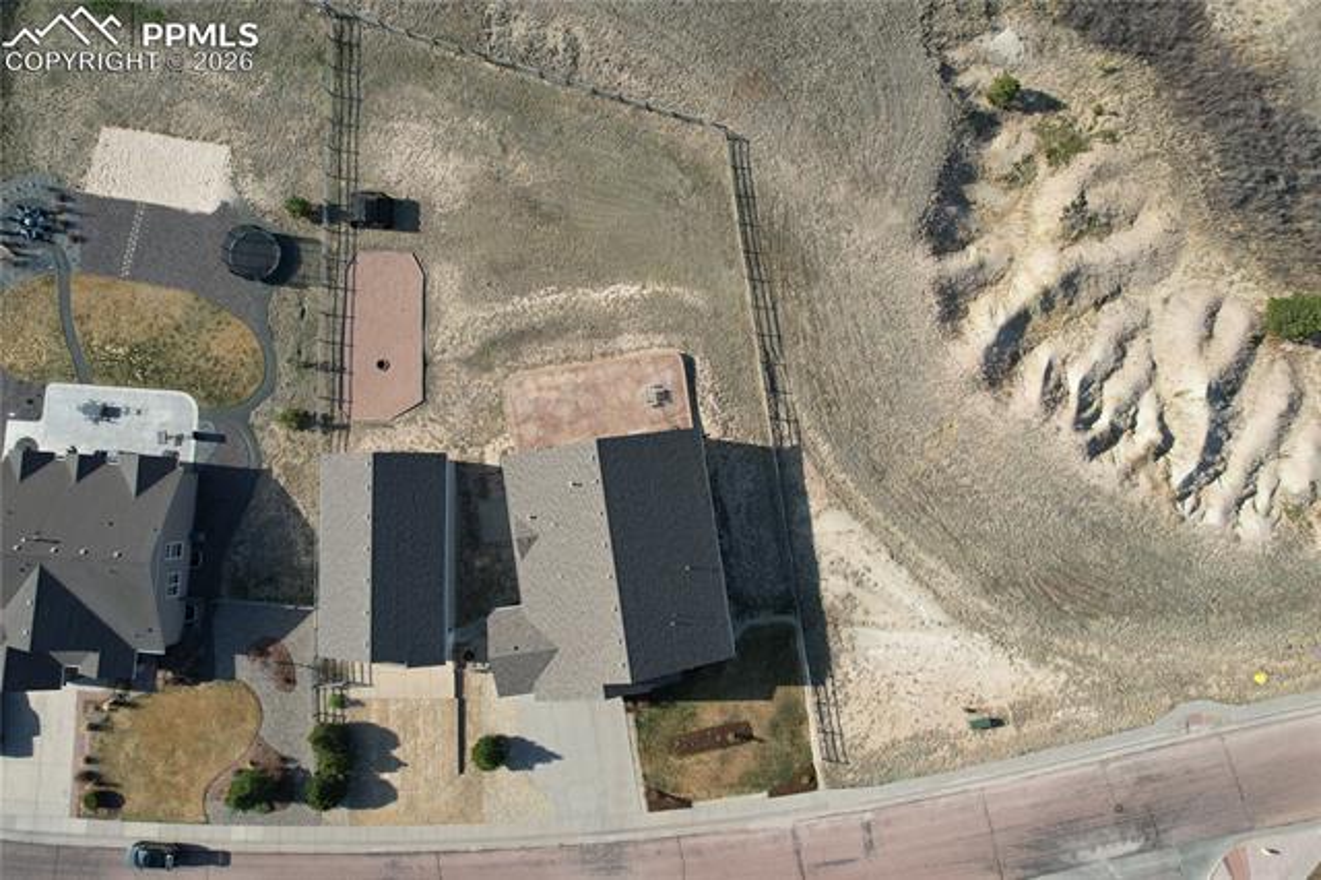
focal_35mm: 22
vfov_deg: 57.2
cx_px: 660
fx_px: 807
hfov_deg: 78.6
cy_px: 440
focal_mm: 8.38
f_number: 2.8
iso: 100
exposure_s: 1/1000
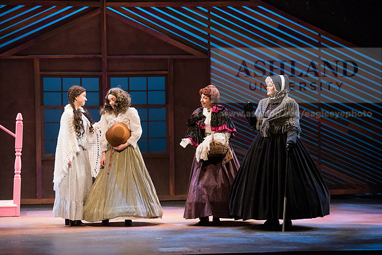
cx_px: 191
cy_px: 128
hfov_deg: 15.8
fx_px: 1380
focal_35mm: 130
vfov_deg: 10.6
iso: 5000
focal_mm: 130
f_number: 4
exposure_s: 1/320
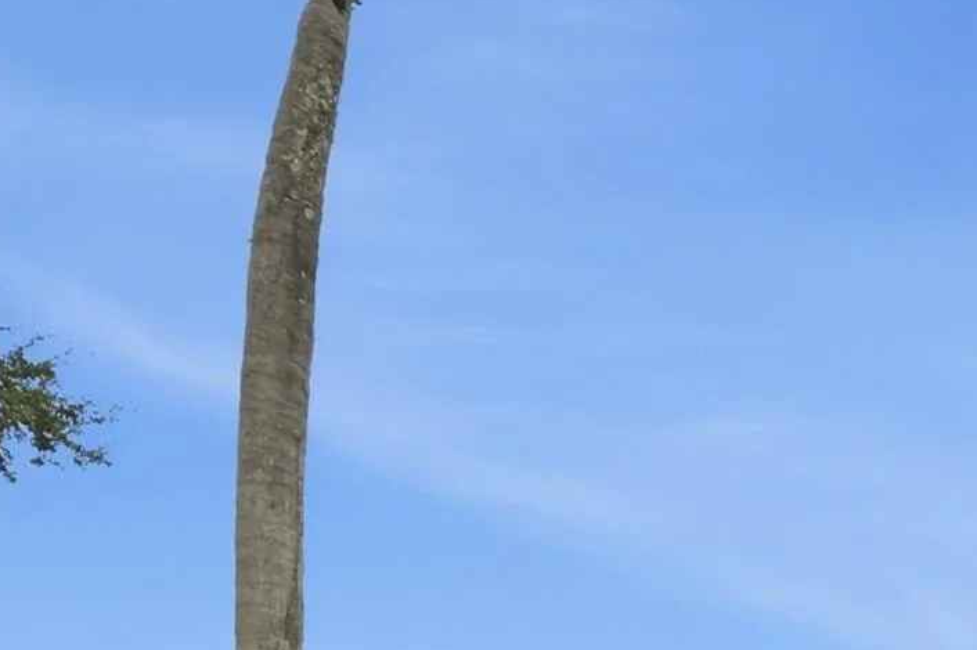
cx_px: 1687
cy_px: 1239
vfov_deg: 18.8
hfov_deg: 23.5
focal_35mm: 51
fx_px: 1383
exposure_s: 1/60
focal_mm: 12
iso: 100
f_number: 8
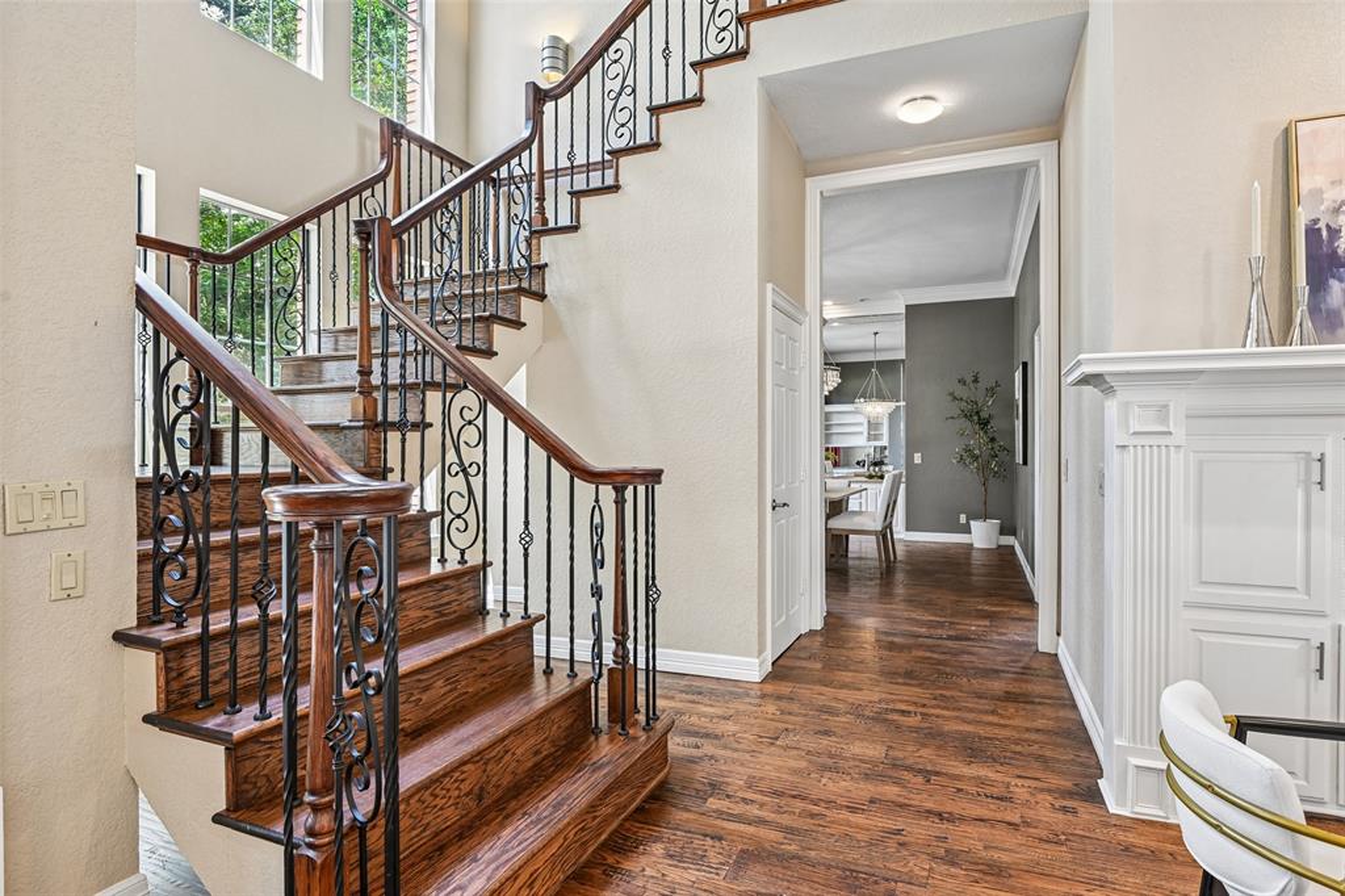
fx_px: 710
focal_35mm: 19
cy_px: 448
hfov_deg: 86.9
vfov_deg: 64.5
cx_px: 672
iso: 400
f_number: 8
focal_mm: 19
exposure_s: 1/8
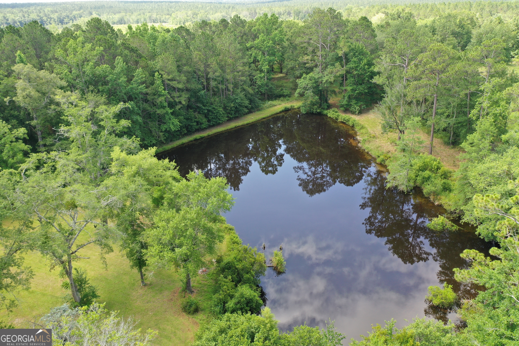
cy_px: 173
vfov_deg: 46.4
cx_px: 260
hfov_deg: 65.5
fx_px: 404
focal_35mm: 28
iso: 100
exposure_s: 1/240
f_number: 2.8
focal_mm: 10.26
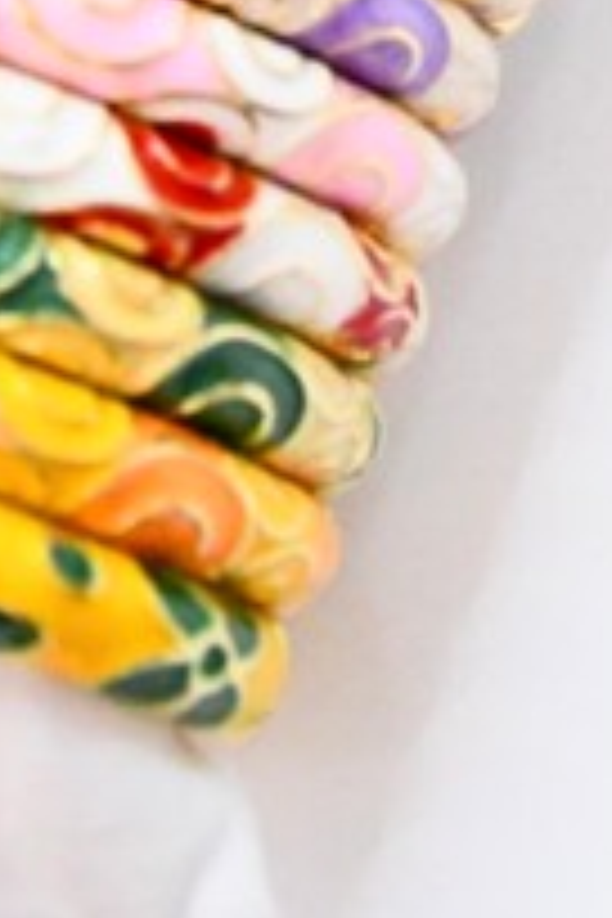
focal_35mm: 226
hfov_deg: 6.1
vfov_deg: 8.8
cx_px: 378
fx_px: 5763
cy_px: -706
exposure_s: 1/1000
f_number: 4.5
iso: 12800
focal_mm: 38
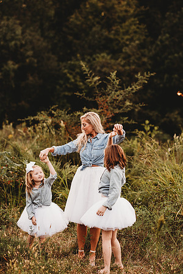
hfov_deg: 16.1
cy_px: 137
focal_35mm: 85
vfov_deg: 23.9
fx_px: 648
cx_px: 92
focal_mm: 85
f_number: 2.2
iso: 125
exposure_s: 1/200
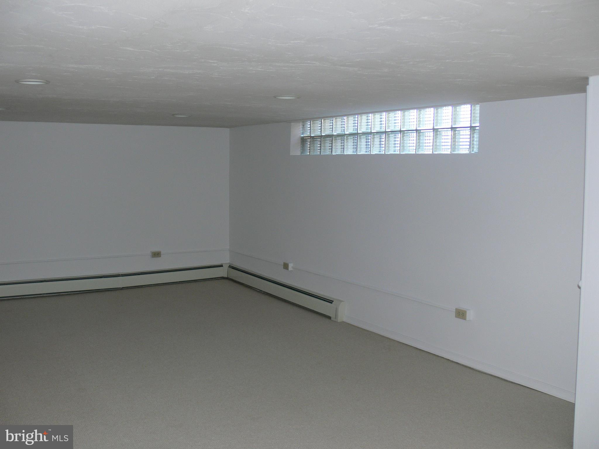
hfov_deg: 50.1
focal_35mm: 37
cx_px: 300
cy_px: 224
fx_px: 640
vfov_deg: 38.7
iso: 100
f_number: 2.8
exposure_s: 1/30
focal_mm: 7.9
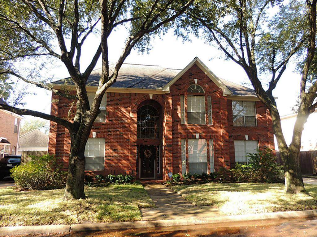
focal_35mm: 24
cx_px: 158
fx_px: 220
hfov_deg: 71.6
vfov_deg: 56.8
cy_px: 118
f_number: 3
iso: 100
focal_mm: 4.3
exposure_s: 1/125
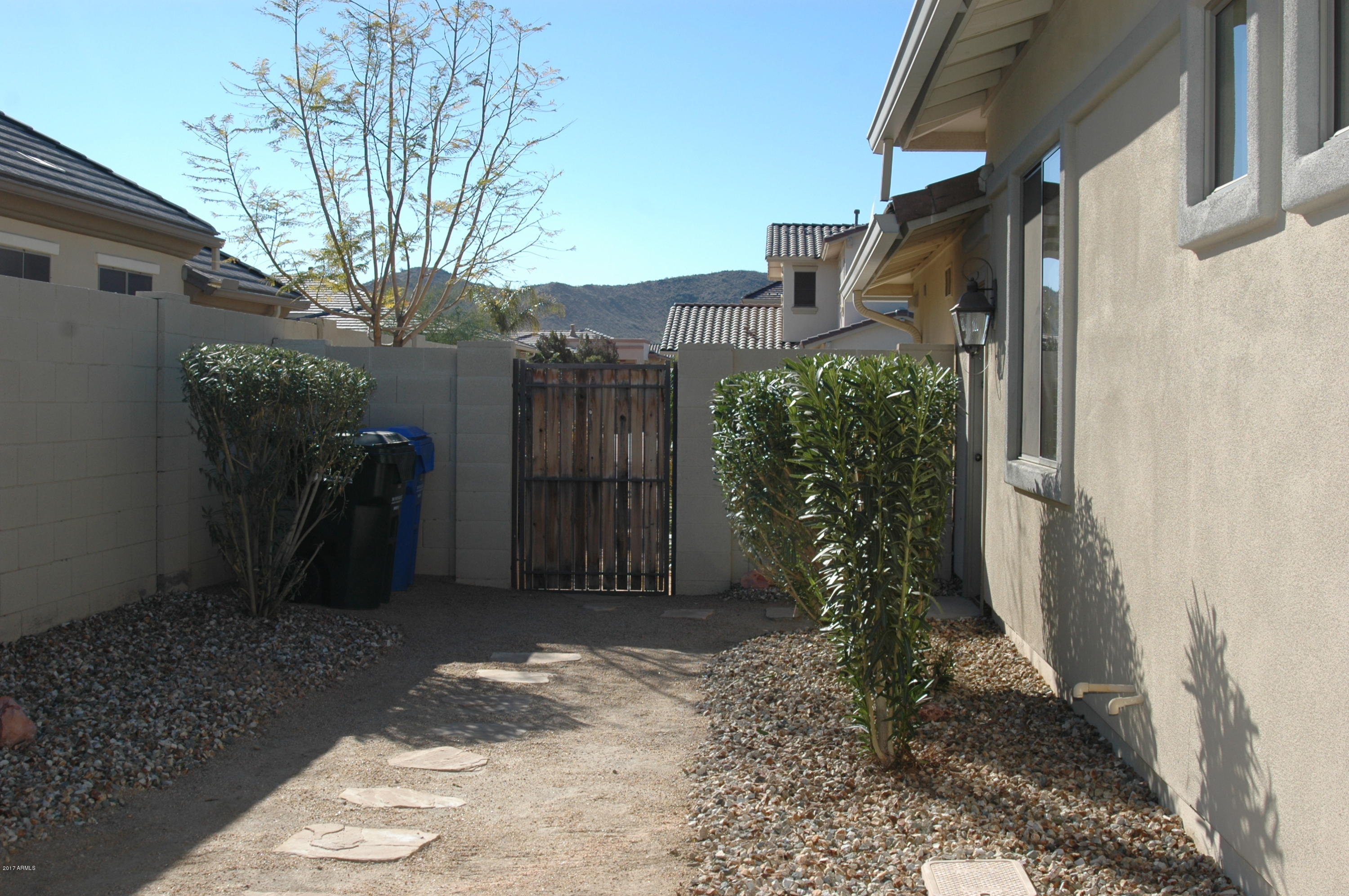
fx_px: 1572
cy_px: 448
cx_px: 674
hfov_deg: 46.4
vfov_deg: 31.8
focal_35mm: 42
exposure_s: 1/500
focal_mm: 28
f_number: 7.1
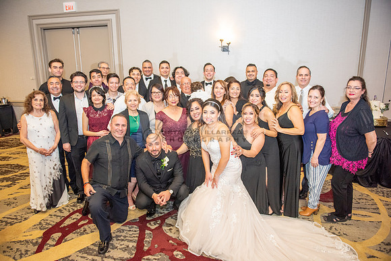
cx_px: 196
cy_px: 130
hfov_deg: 73.7
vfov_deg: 53.2
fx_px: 261
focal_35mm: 24
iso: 1600
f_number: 2.8
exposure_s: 1/160
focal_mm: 24
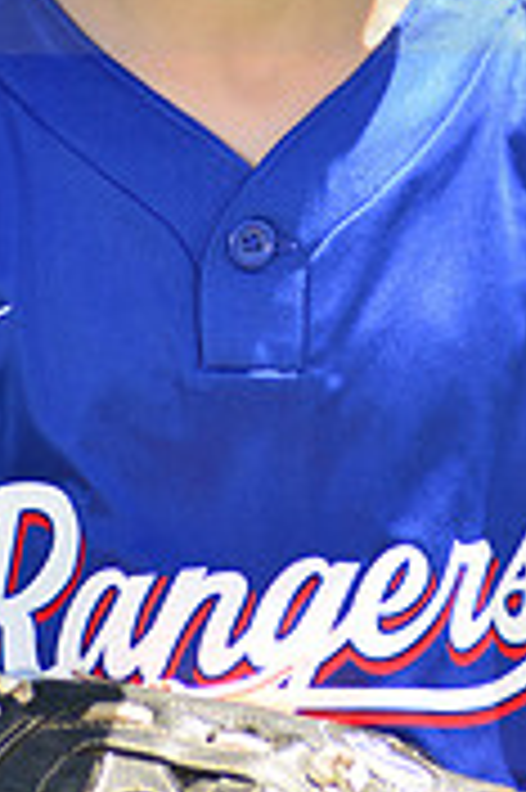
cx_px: 285
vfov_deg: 3.7
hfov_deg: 2.4
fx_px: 12319
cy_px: -90
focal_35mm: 561
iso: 100
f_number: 5
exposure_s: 1/250
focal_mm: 170
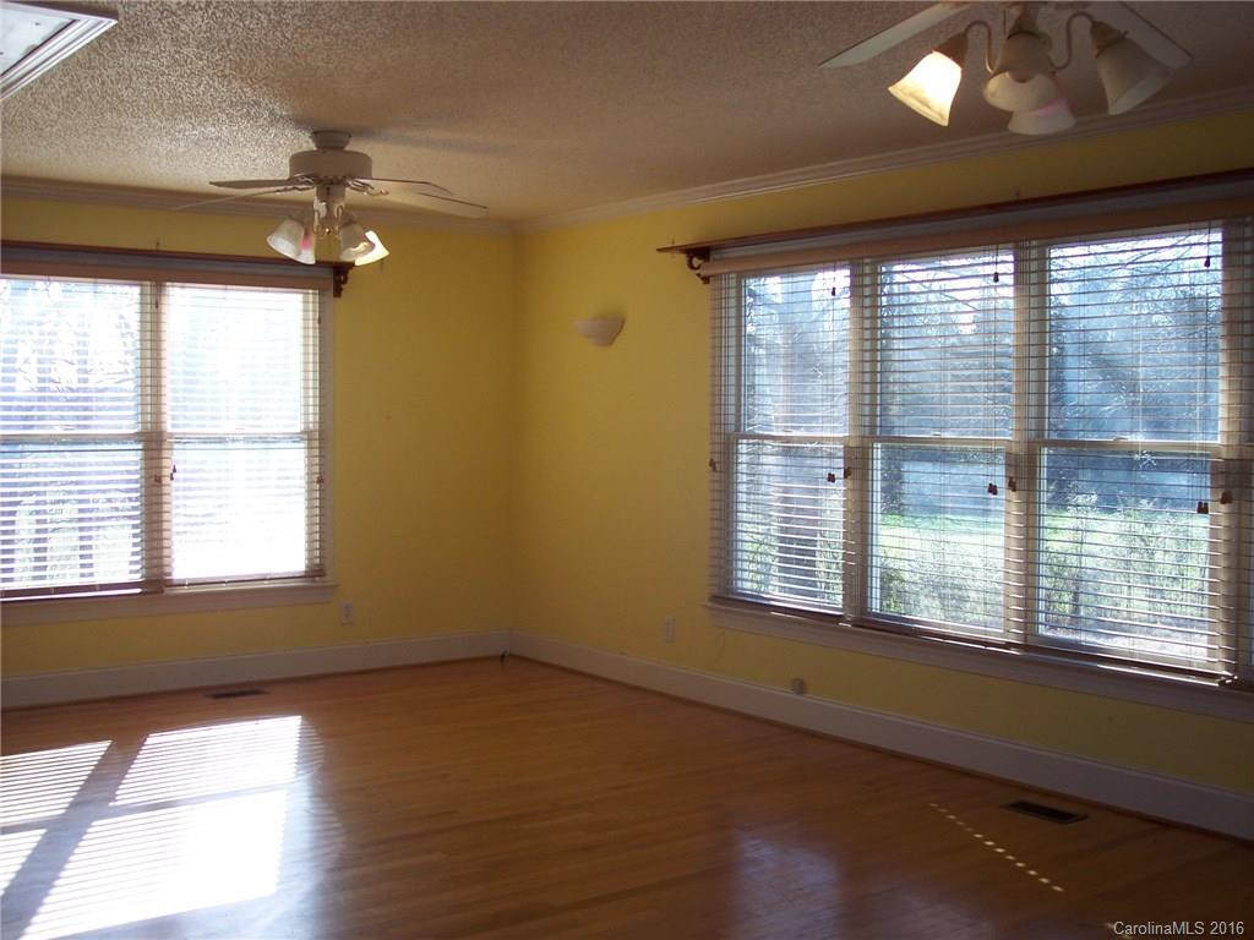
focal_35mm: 39
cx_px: 627
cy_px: 470
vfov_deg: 36.8
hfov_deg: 47.9
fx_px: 1413
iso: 100
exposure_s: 1/125
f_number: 3.4
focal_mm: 8
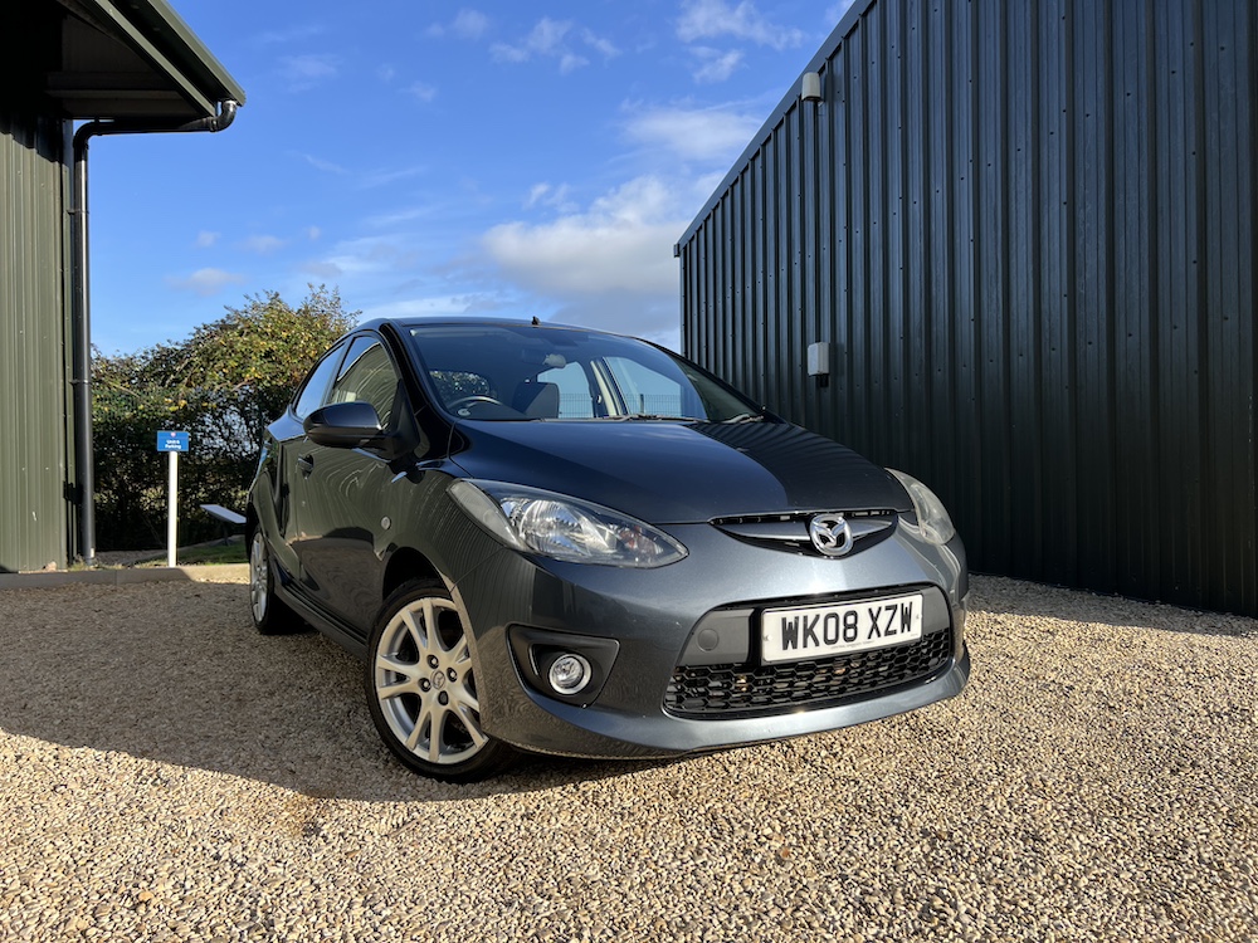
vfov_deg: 53.1
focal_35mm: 26
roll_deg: +1.9
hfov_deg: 67.3
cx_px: 629
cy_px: 472
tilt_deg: -1.0
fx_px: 945
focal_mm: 5.7
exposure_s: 1/2299
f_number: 1.5
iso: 50
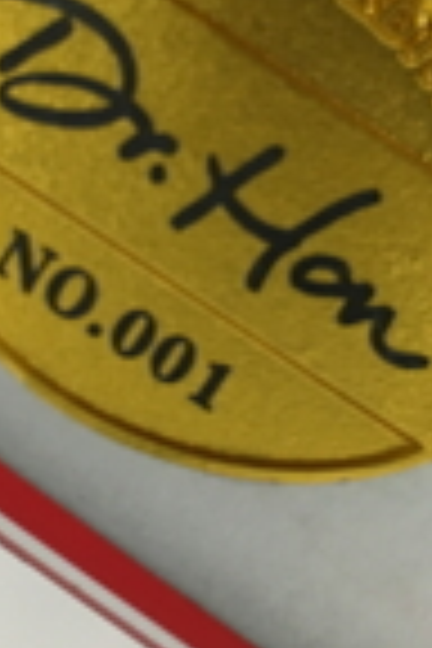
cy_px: 184
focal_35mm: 84
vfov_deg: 24.0
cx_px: 189
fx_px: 1512
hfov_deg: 16.3
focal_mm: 4.15
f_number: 2.2
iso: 32
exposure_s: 1/30
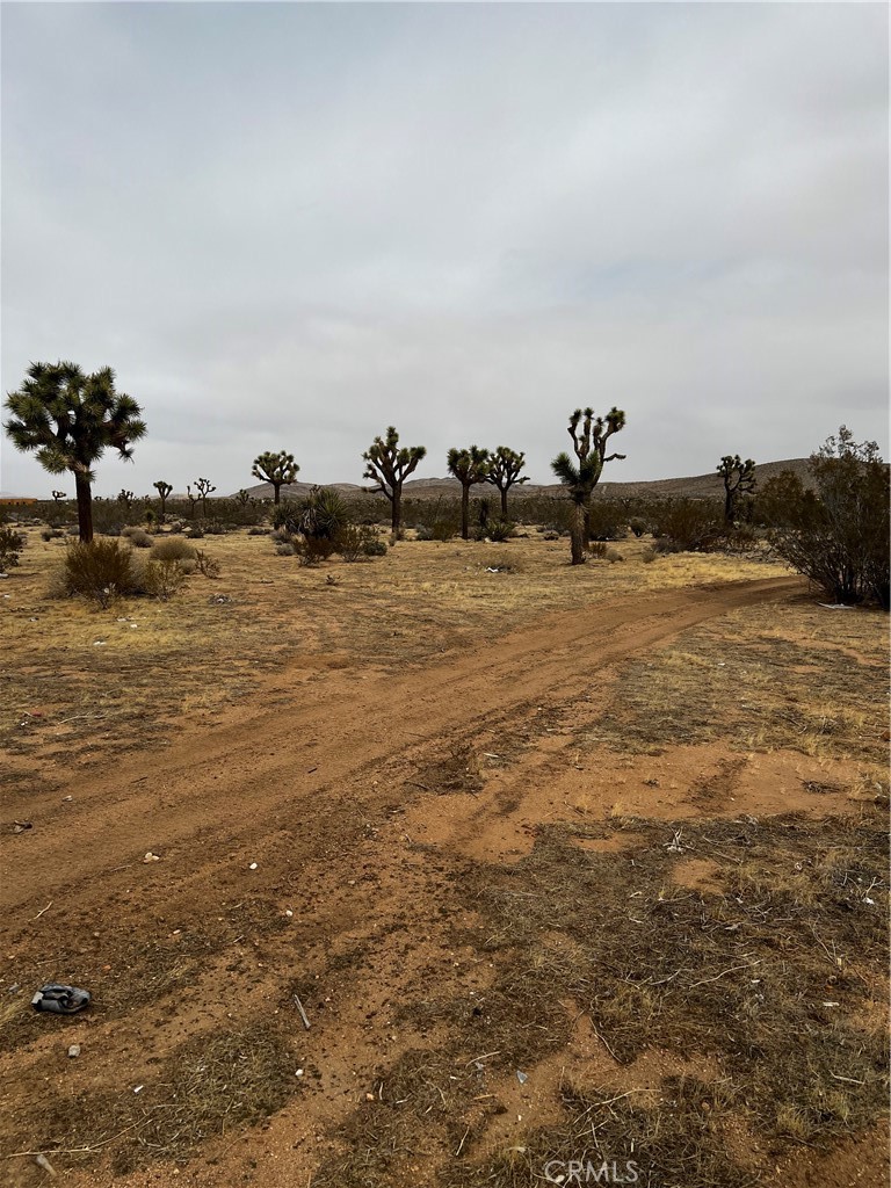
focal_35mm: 26
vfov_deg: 67.3
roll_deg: -0.1
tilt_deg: -7.7
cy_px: 594
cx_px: 446
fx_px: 892
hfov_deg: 53.1
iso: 50
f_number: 1.5
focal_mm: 5.7
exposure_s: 1/7463
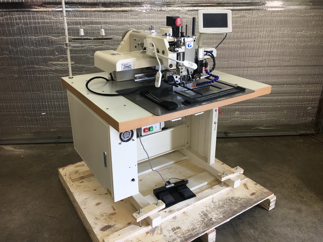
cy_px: 121
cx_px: 162
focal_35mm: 29
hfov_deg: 61.7
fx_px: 271
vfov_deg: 48.2
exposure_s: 1/40
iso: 32
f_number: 2.2
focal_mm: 4.15
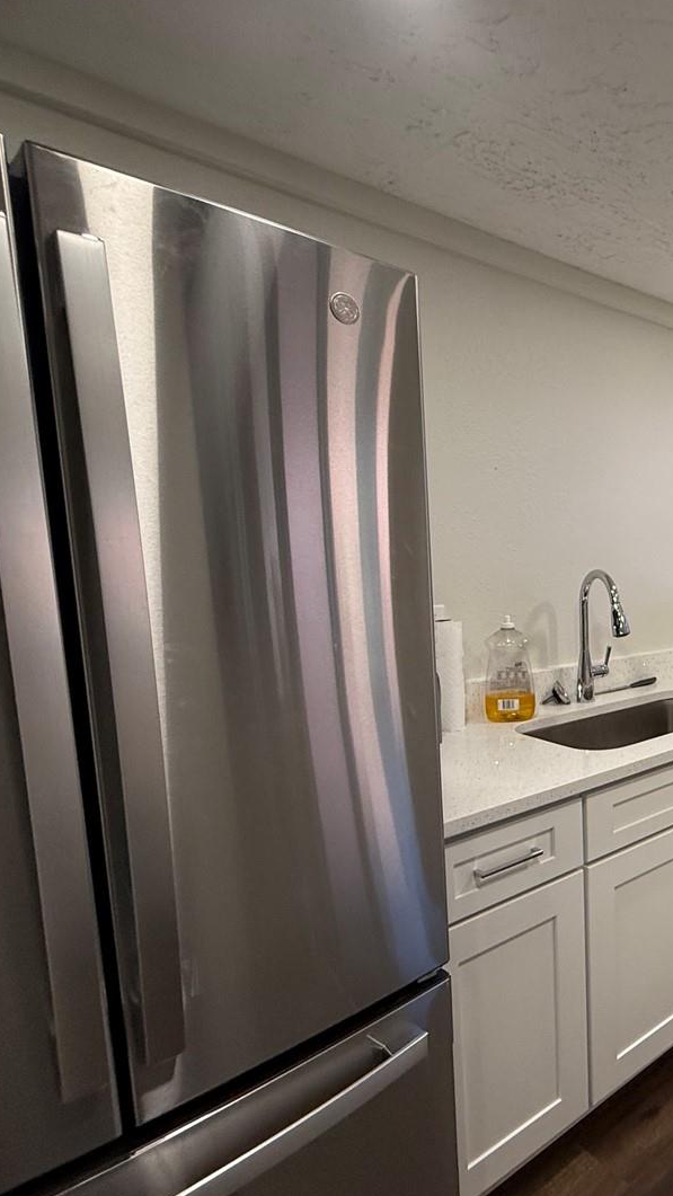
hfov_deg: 39.4
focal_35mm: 23
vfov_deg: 78.6
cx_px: 760
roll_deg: -1.3
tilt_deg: -7.3
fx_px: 729
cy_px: 641
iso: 160
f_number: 2.2
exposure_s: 1/120
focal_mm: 2.22
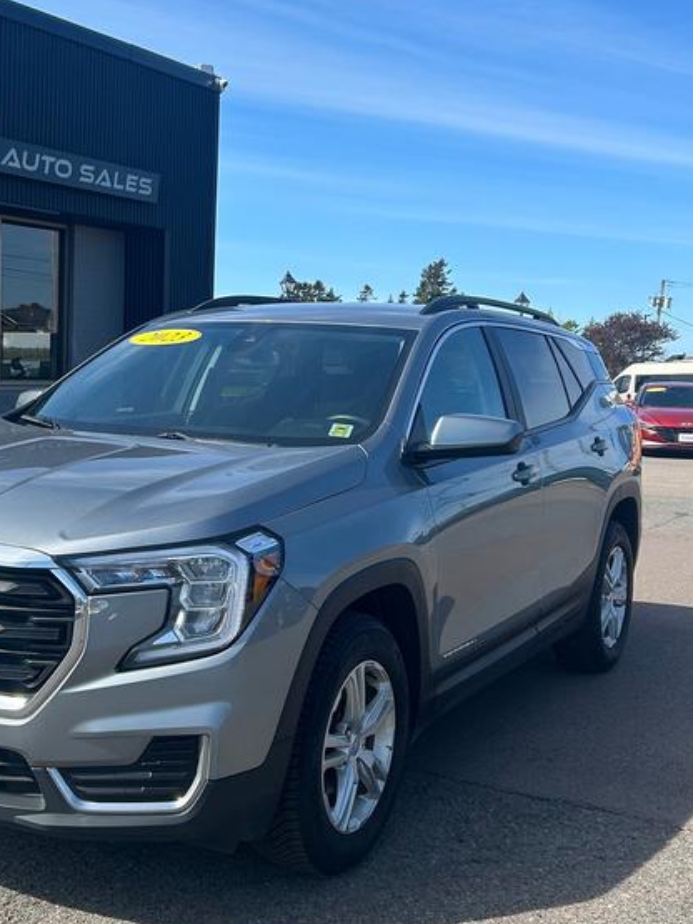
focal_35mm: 45
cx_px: 207
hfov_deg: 31.8
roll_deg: -1.2
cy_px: 436
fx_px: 1202
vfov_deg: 42.1
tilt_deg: -2.0
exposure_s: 1/2762
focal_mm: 5.7
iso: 50
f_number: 1.5
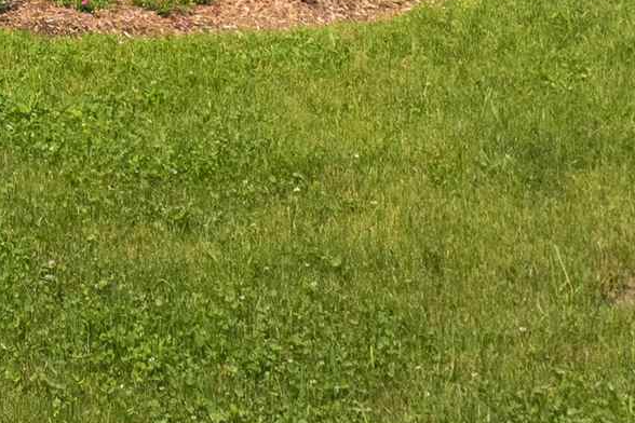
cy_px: -640
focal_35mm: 115
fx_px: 2028
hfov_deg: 15.7
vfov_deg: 10.2
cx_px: -436
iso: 100
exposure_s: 1/200
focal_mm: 8.38
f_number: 2.8
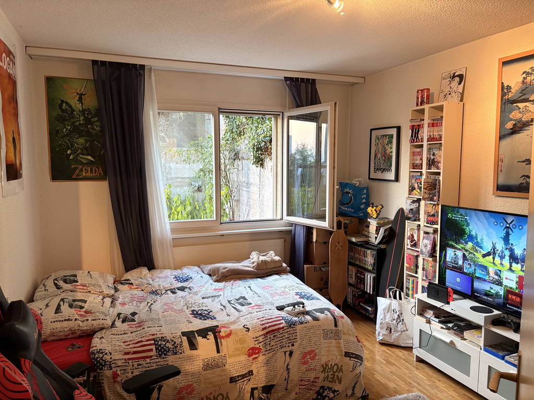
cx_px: 267
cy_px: 200
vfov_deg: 53.1
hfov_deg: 67.3
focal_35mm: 26
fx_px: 401
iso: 200
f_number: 1.6
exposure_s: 1/50
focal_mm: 5.96
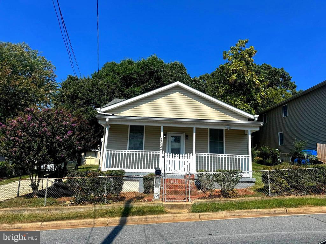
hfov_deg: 71.6
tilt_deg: +9.1
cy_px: 122
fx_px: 226
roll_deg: -2.6
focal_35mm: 24
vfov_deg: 56.8
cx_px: 163
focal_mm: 6.76
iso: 80
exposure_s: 1/5814
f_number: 1.78
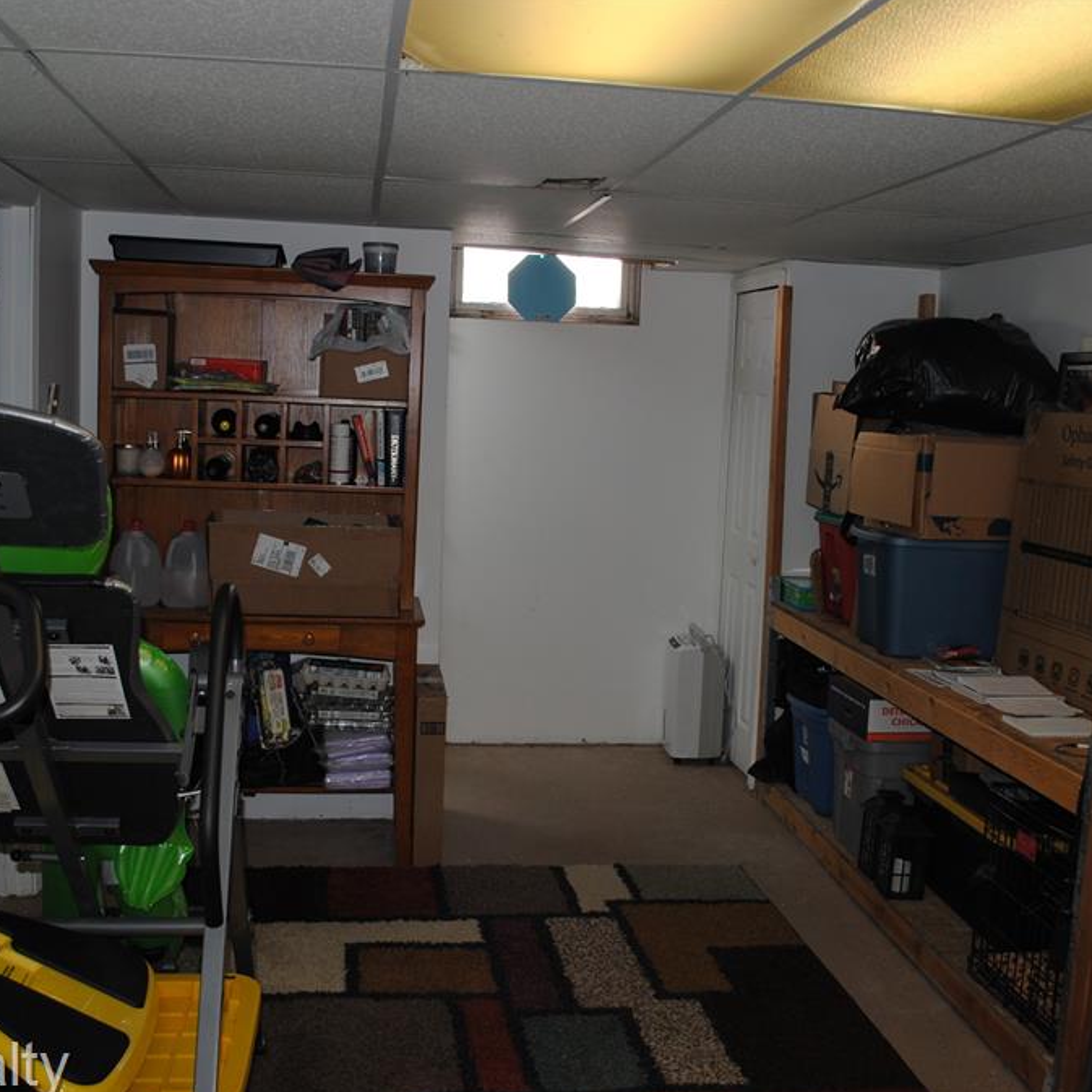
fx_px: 1249
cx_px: 509
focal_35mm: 35
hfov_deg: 47.2
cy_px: 552
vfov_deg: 47.2
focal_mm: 18
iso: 200
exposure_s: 1/60
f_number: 3.5
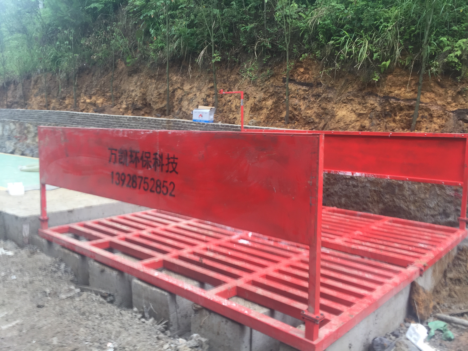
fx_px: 392
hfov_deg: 61.7
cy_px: 176
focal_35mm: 29
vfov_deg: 48.2
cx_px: 234
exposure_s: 1/50
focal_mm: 4.15
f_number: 2.2
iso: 40
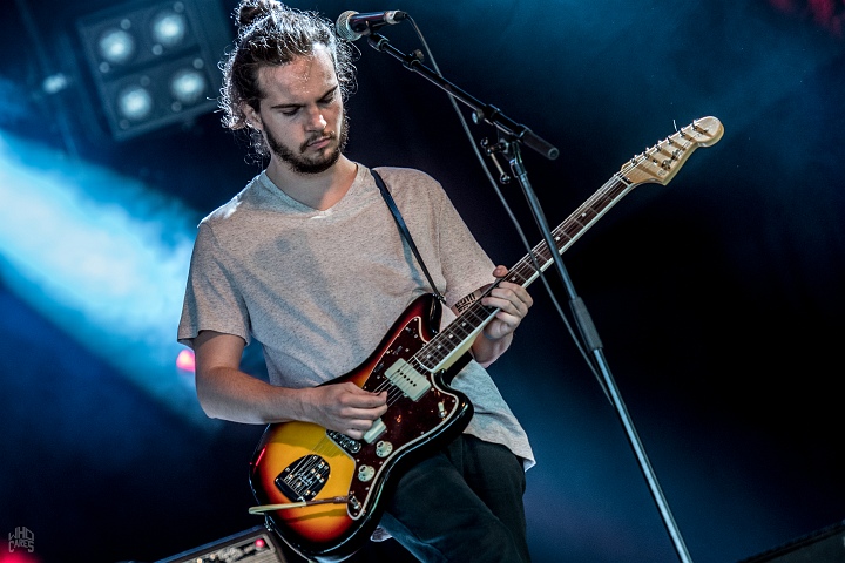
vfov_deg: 6.3
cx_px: 422
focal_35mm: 218
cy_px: 282
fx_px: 5105
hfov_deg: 9.5
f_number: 2.8
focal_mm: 145
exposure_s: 1/100
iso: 640
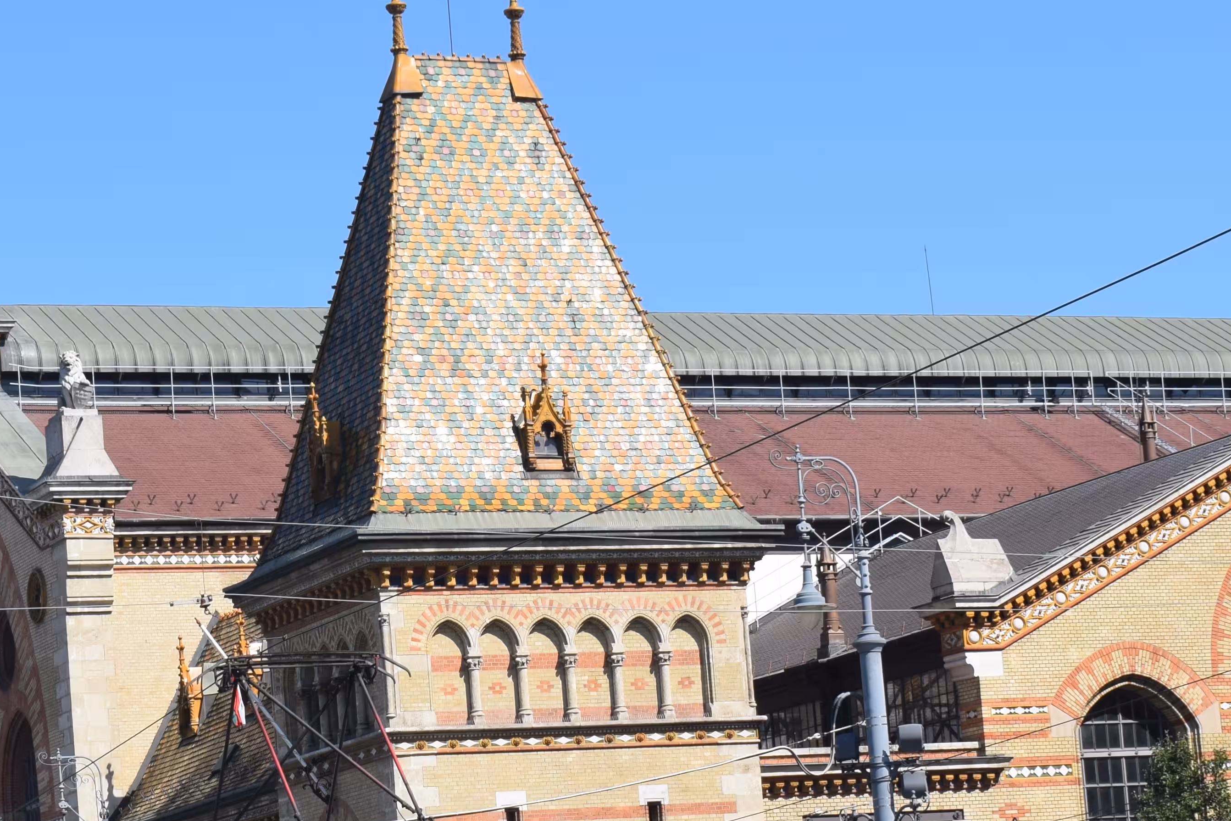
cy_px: 794
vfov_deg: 11.9
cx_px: 433
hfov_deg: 17.9
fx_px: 3898
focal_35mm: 114
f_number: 10
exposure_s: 1/400
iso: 200
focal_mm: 34
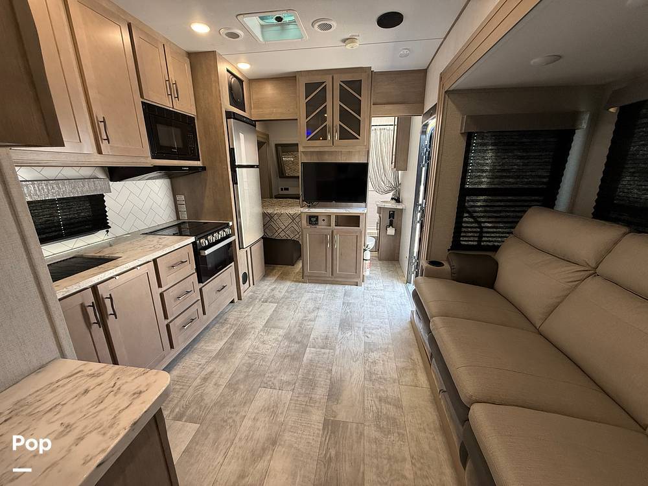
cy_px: 243
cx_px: 324
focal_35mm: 14
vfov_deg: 85.7
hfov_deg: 102.1
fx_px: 262
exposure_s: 1/99
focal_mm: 2.22
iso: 200
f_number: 2.2
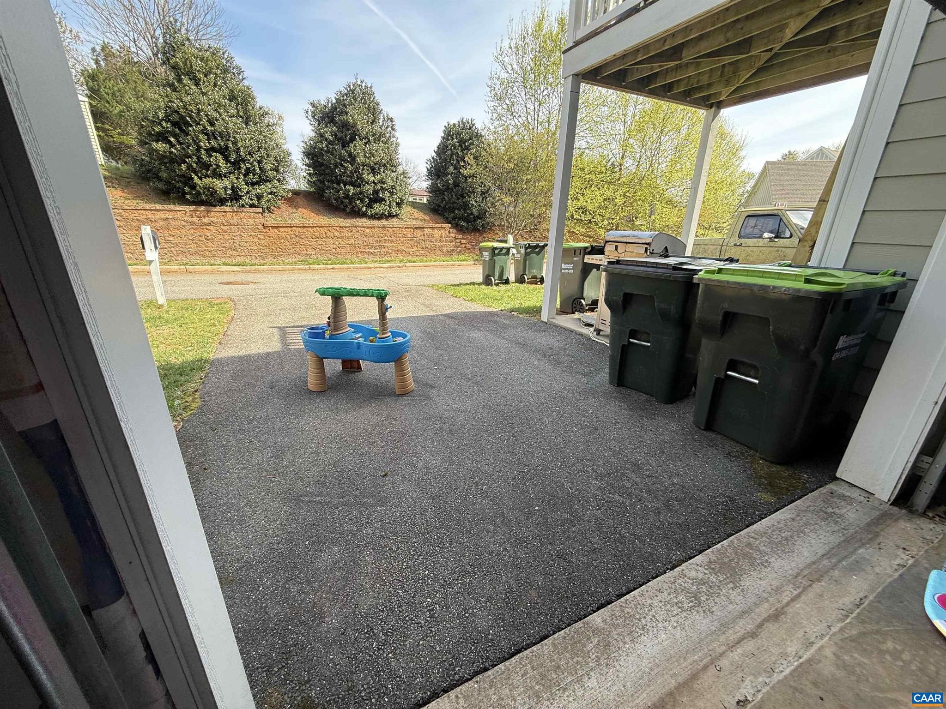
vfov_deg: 85.7
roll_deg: -0.9
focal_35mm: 14
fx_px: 383
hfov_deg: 102.1
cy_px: 354
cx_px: 473
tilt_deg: -20.3
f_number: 2.2
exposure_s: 1/273
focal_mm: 2.22
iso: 50
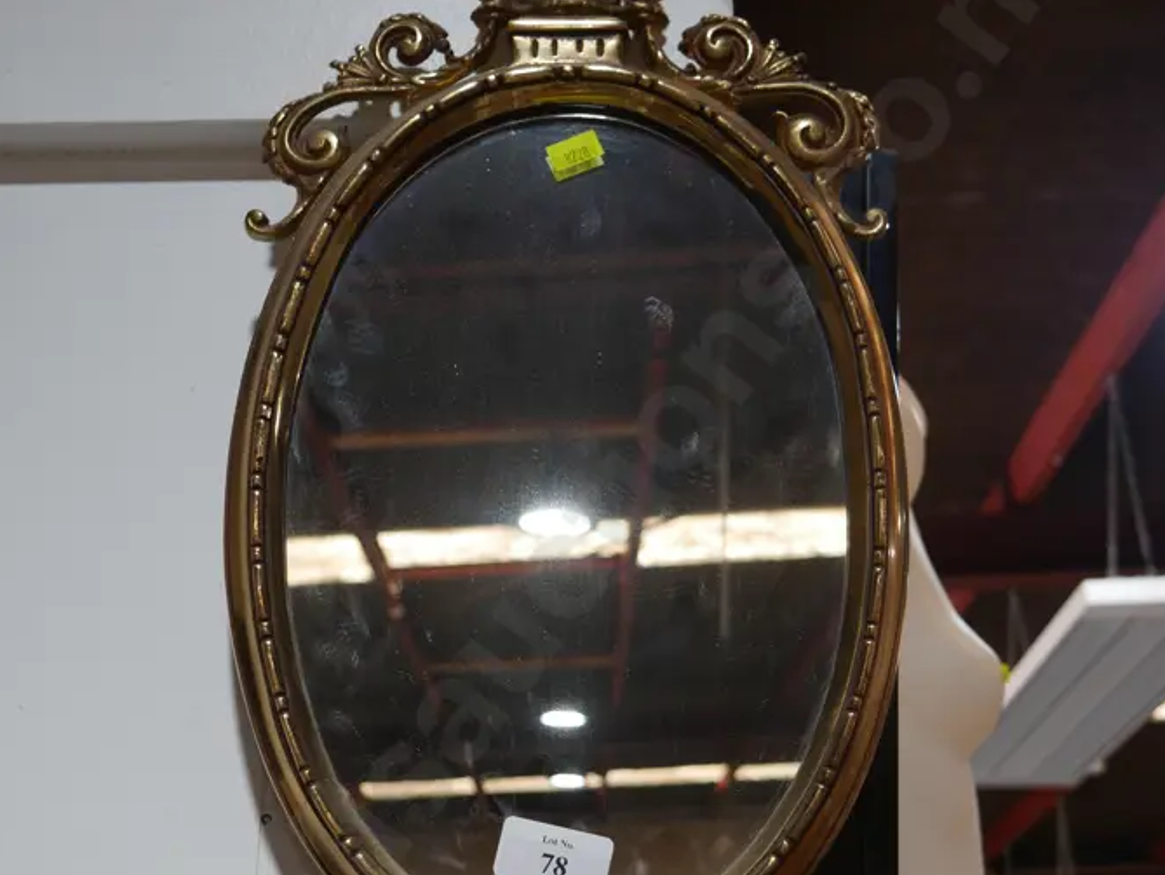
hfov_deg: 38.9
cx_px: 520
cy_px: 634
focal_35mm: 49
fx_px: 1649
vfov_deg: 29.3
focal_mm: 16
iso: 200
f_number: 3.6
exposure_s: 1/80
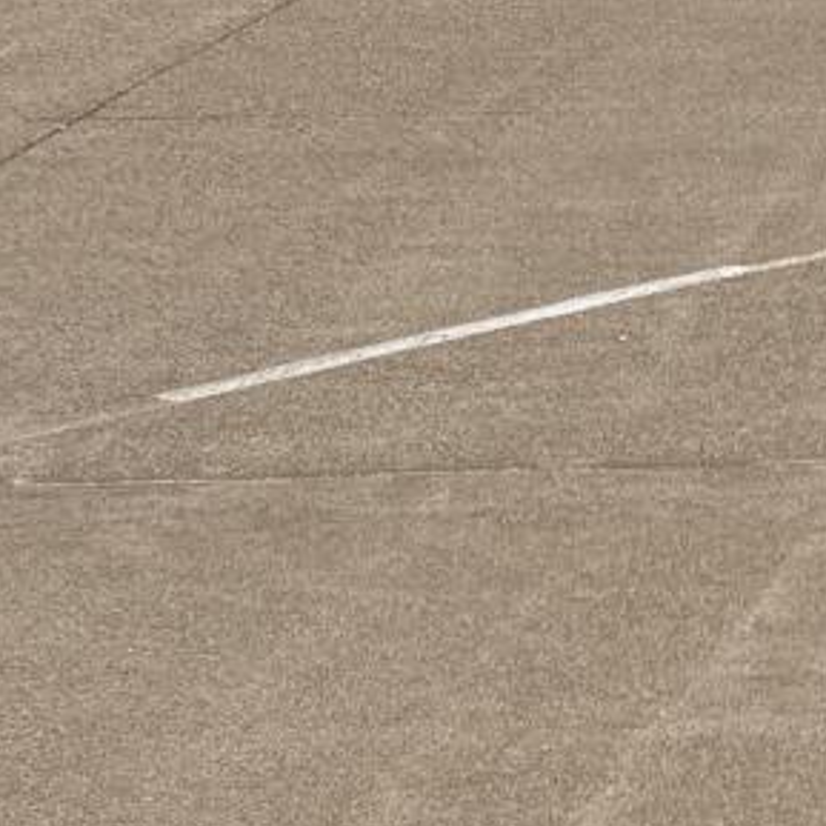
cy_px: 1798
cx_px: 2804
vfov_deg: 10.6
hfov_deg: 8.8
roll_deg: -4.4
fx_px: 3968
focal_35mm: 147
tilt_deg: -30.7
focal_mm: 6.76
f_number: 1.78
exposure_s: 1/8130
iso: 80
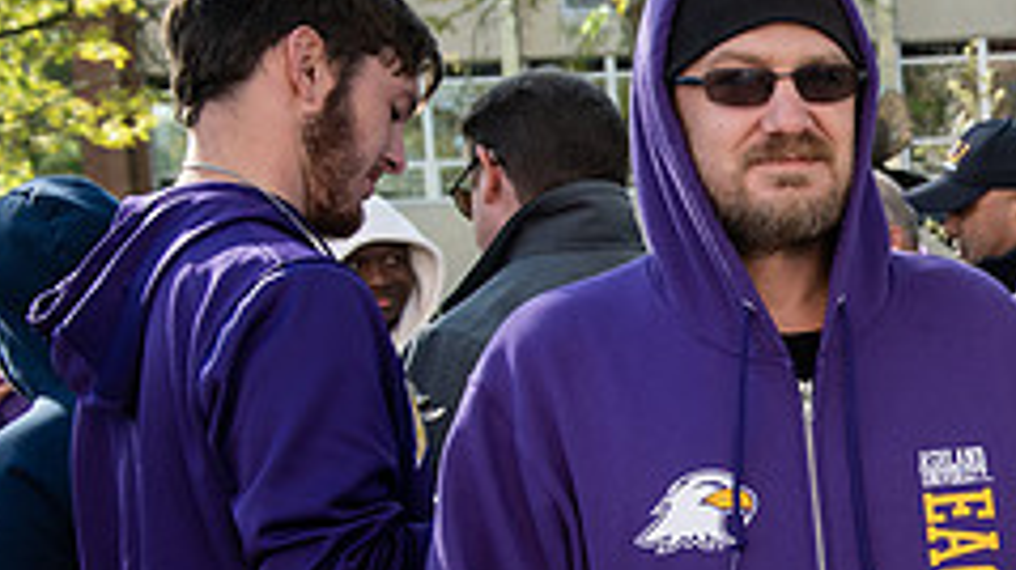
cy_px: 500
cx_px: 1165
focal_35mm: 89
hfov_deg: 22.4
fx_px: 2396
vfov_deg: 13.5
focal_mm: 35
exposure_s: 1/320
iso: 400
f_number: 5.6
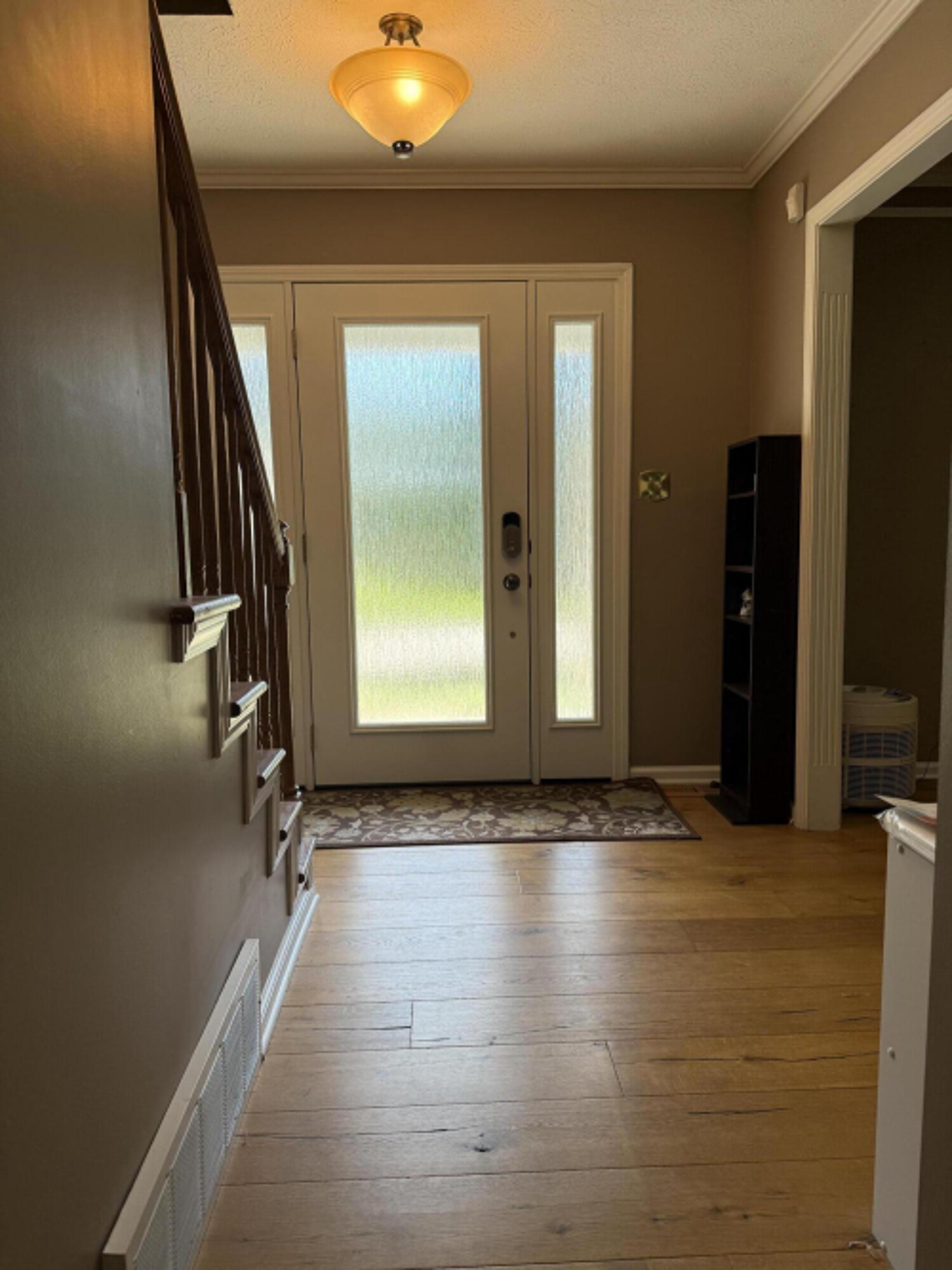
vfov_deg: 71.6
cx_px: 476
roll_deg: +1.0
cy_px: 635
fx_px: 880
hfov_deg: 56.8
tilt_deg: -5.4
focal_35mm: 24
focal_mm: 6.76
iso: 100
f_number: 1.78
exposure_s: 1/240
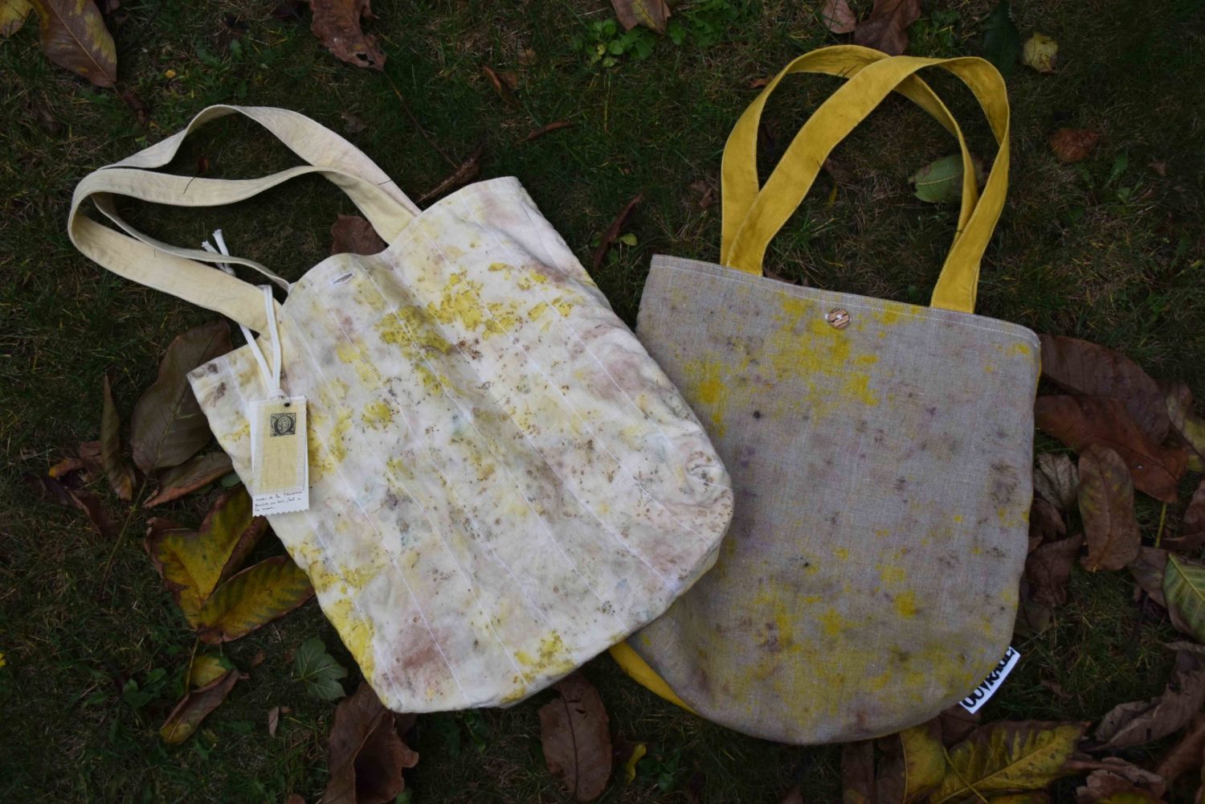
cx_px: 602
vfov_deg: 36.9
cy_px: 402
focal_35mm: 36
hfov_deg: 53.1
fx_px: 1205
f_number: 4.5
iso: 250
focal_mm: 24
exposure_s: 1/80
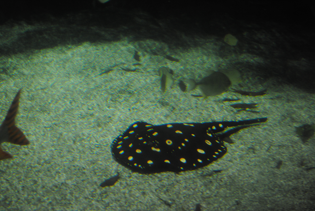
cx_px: 158
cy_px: 106
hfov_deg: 35.0
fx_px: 499
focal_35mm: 57
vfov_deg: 23.8
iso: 560
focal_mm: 38
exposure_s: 1/30
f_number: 5
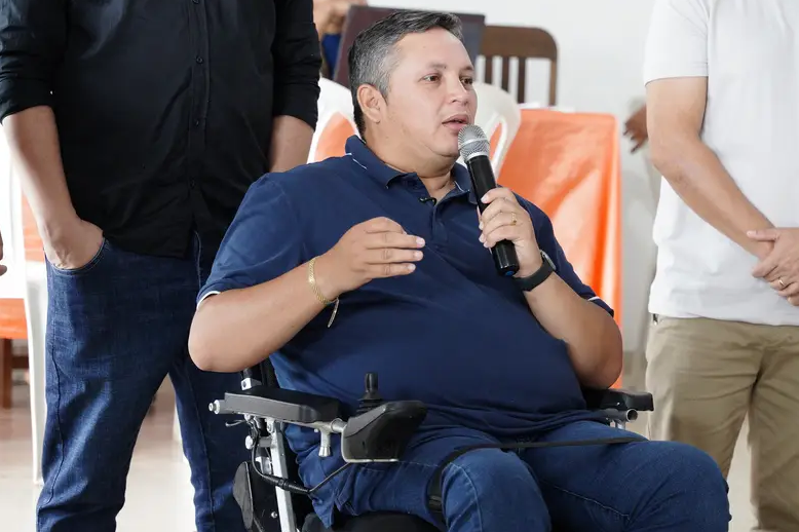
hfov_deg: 17.6
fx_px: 2573
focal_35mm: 116
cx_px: 440
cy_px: 265
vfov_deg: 11.8
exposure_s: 1/200
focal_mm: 70
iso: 2000
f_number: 2.8
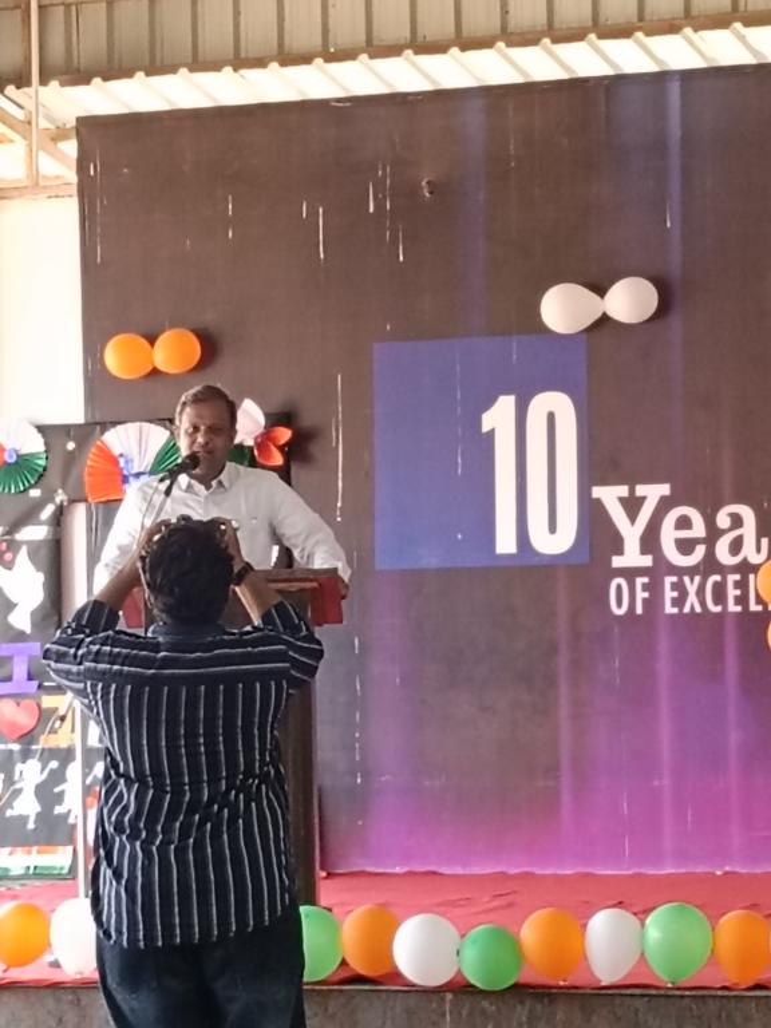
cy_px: 514
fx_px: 4128
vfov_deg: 14.2
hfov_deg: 10.7
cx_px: 386
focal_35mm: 139
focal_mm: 3.98
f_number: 1.8
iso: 400
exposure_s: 1/100
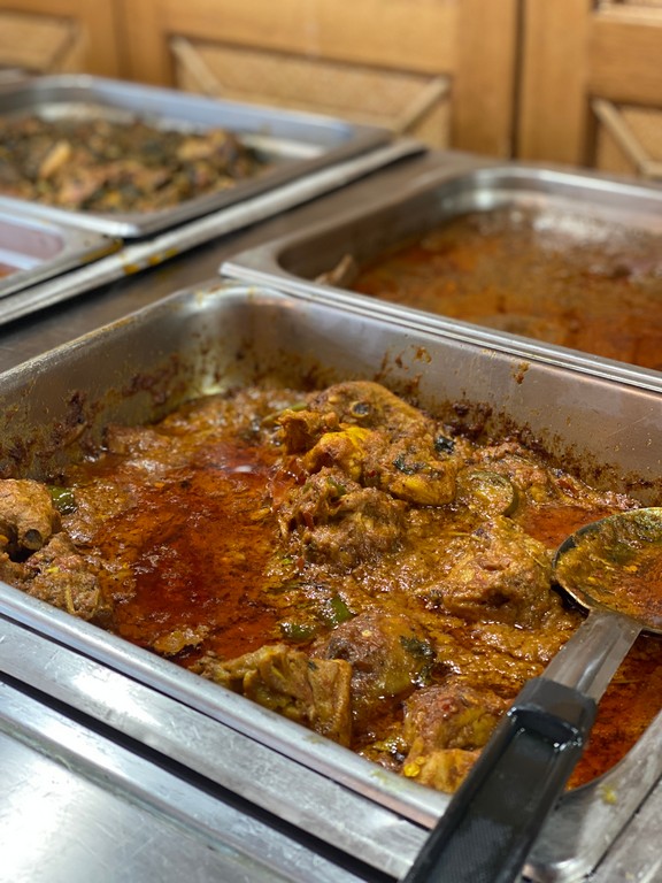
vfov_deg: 36.8
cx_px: 331
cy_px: 442
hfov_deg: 28.0
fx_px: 1326
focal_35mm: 52
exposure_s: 1/60
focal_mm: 6
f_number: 2
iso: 160
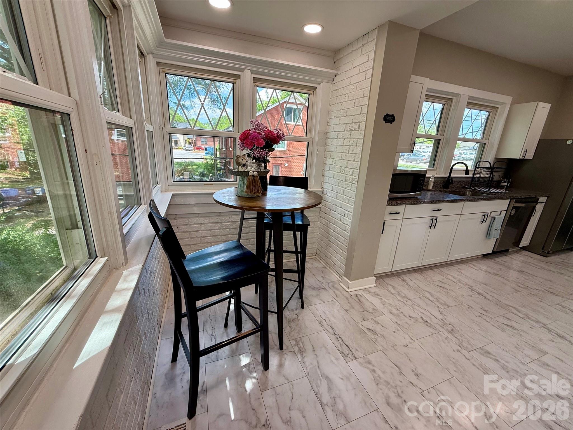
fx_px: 232
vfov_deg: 85.7
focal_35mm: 14
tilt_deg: -17.2
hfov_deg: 102.1
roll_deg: -2.9
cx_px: 286
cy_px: 215
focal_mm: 2.22
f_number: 2.2
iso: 64
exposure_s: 1/120
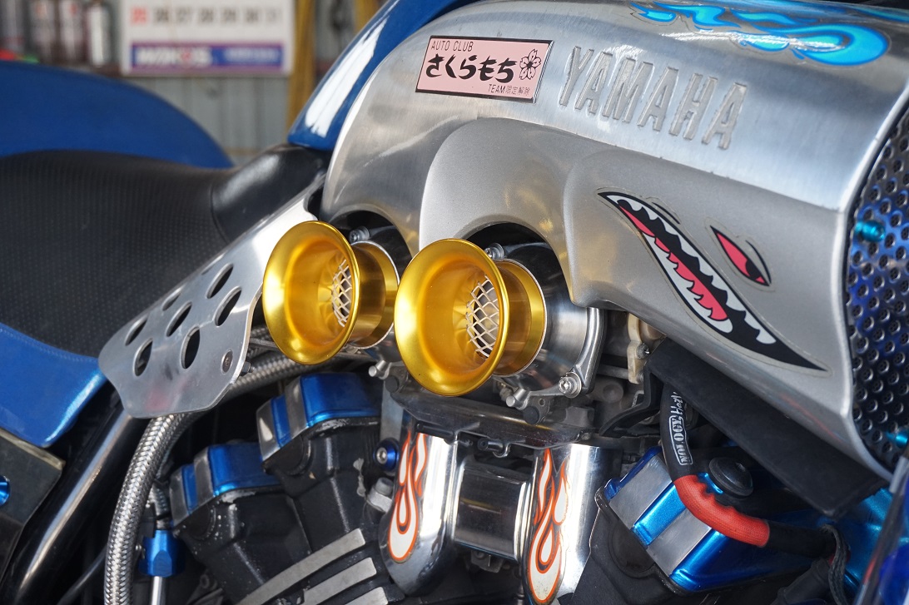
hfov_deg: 34.2
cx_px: 454
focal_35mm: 58
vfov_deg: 23.2
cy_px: 302
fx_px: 1476
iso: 800
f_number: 5.6
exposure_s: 1/160
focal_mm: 39
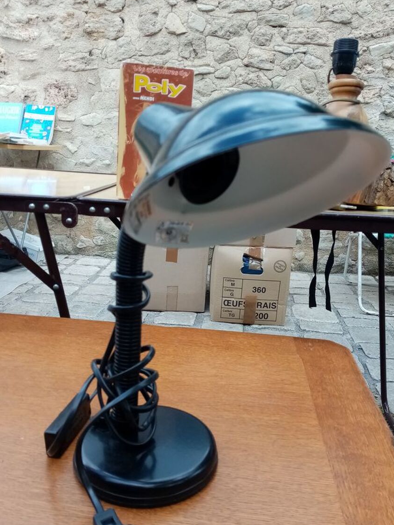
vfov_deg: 58.2
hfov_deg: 45.5
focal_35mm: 31
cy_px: 293
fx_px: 470
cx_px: 204
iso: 102
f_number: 1.8
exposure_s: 1/265
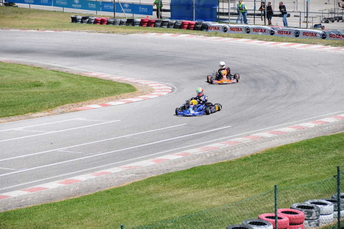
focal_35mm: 142
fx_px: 1360
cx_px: 172
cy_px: 114
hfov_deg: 14.4
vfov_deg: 9.6
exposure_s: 1/2000
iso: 400
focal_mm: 95
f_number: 5.3
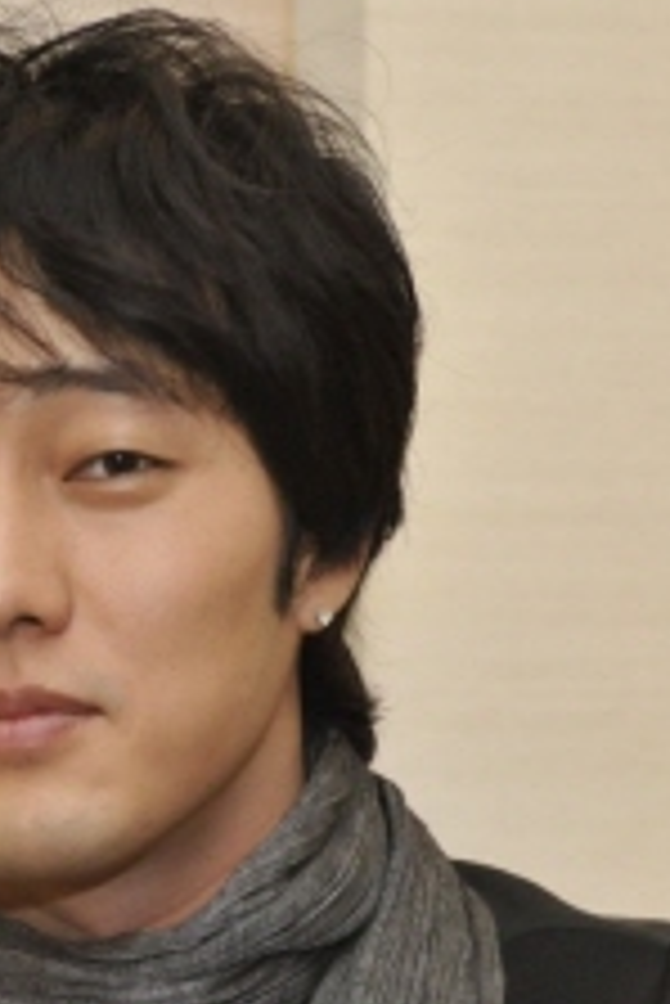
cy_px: 1054
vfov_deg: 9.5
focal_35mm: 215
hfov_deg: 6.4
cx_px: 25
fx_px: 5992
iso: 2000
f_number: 8
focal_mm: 80
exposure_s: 1/200
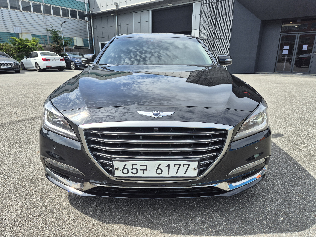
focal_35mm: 23
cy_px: 118
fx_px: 210
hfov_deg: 73.9
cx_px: 158
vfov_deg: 58.9
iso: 25
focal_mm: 5.4
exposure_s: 1/1072
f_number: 1.8
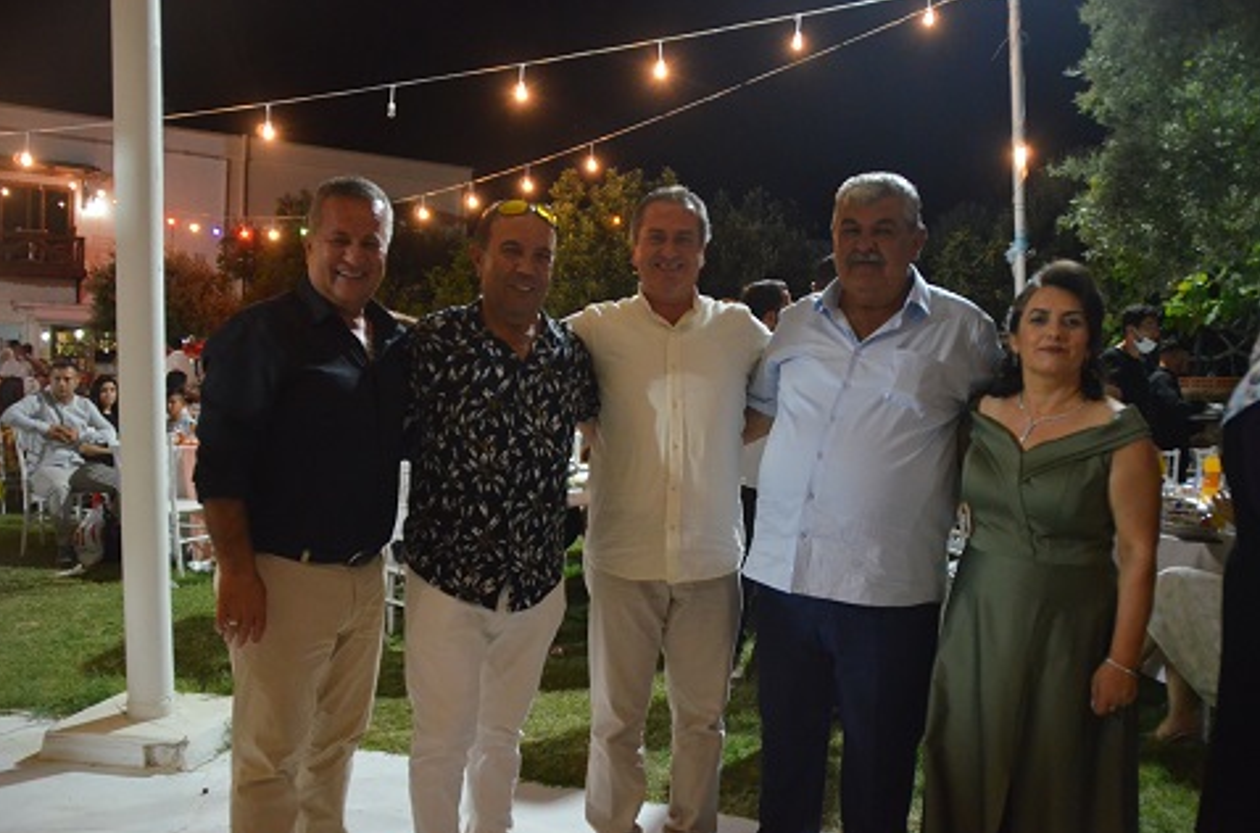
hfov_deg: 19.0
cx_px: 625
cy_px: 428
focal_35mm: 108
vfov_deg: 12.6
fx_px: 3770
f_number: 5.3
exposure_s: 1/125
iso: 2800
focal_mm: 68
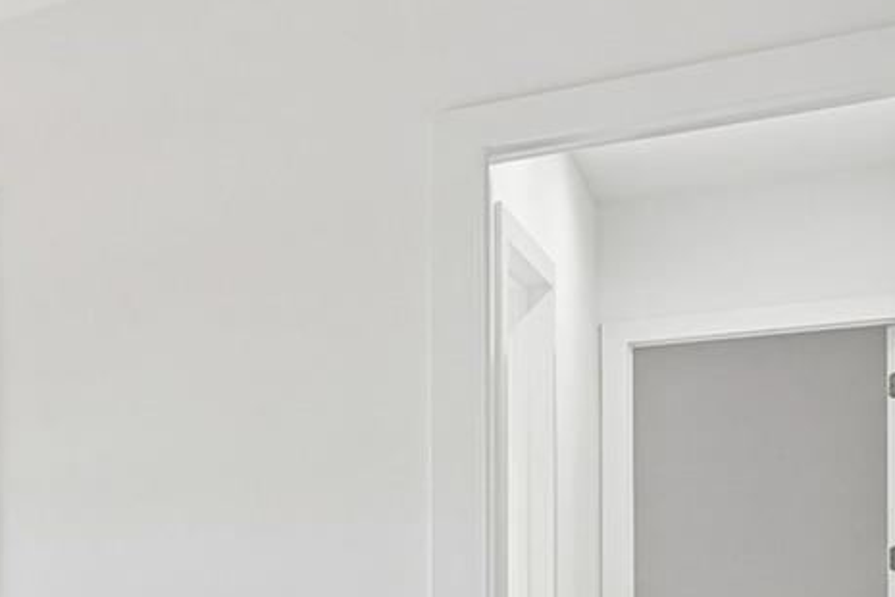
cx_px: -258
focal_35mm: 55
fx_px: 1367
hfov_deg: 29.5
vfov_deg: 23.8
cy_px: 564
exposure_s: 1/50
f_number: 8
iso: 400
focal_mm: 16
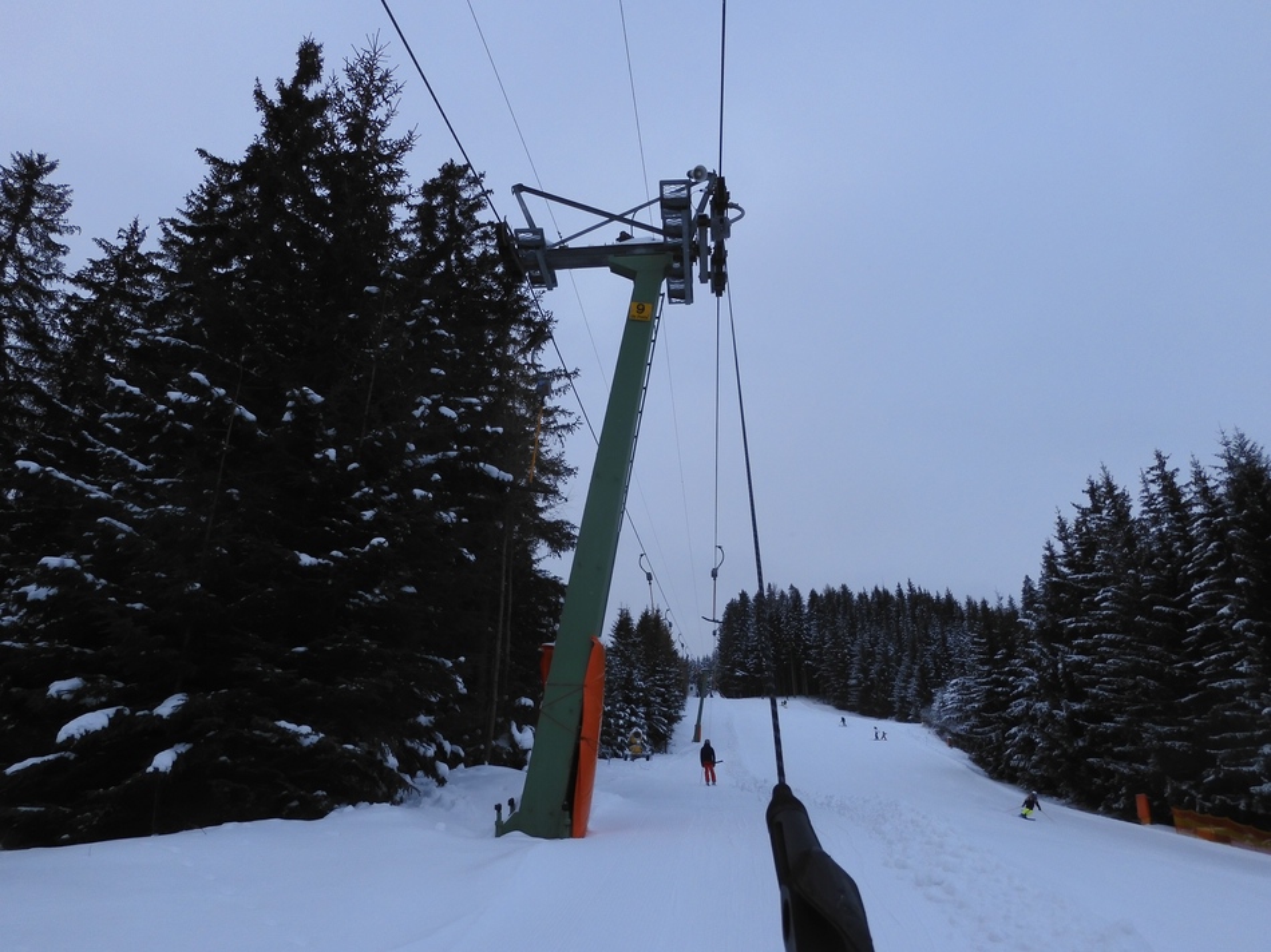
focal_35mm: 24
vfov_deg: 56.8
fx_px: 881
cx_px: 636
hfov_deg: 71.6
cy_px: 476
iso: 100
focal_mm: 4.3
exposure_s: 1/800
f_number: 3.4
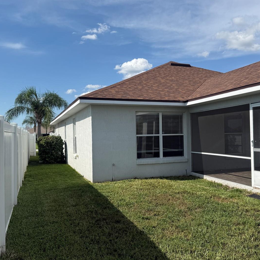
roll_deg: +0.7
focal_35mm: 32
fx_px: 272
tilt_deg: +2.7
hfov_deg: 51.1
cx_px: 140
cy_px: 133
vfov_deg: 51.1
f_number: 1.78
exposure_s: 1/6711
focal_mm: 6.76
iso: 80
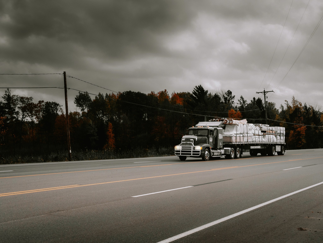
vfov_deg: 28.1
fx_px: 485
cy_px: 122
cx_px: 162
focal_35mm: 52
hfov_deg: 36.9
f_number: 5
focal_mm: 25
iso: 200
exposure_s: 1/800
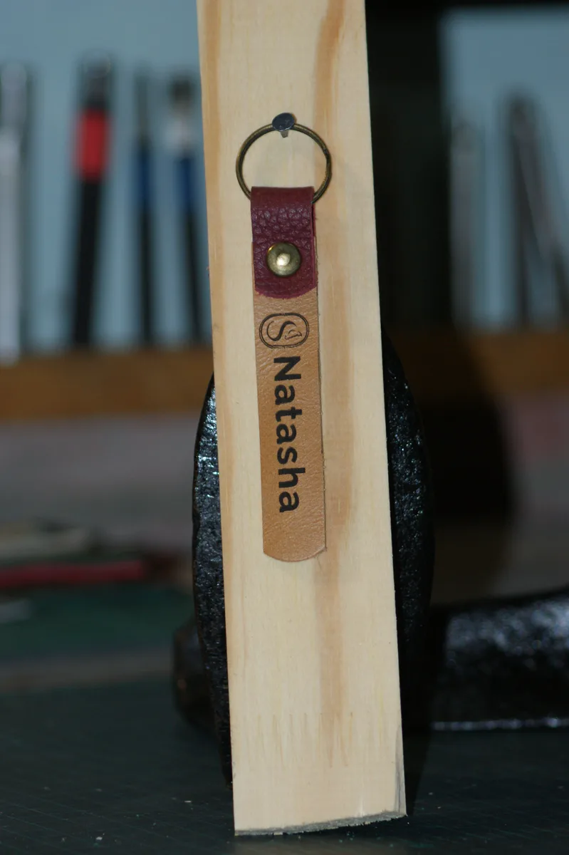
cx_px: 284
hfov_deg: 6.8
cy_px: 428
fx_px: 4805
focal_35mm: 202
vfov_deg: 10.2
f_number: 5.6
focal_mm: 135
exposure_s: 1/125
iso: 400
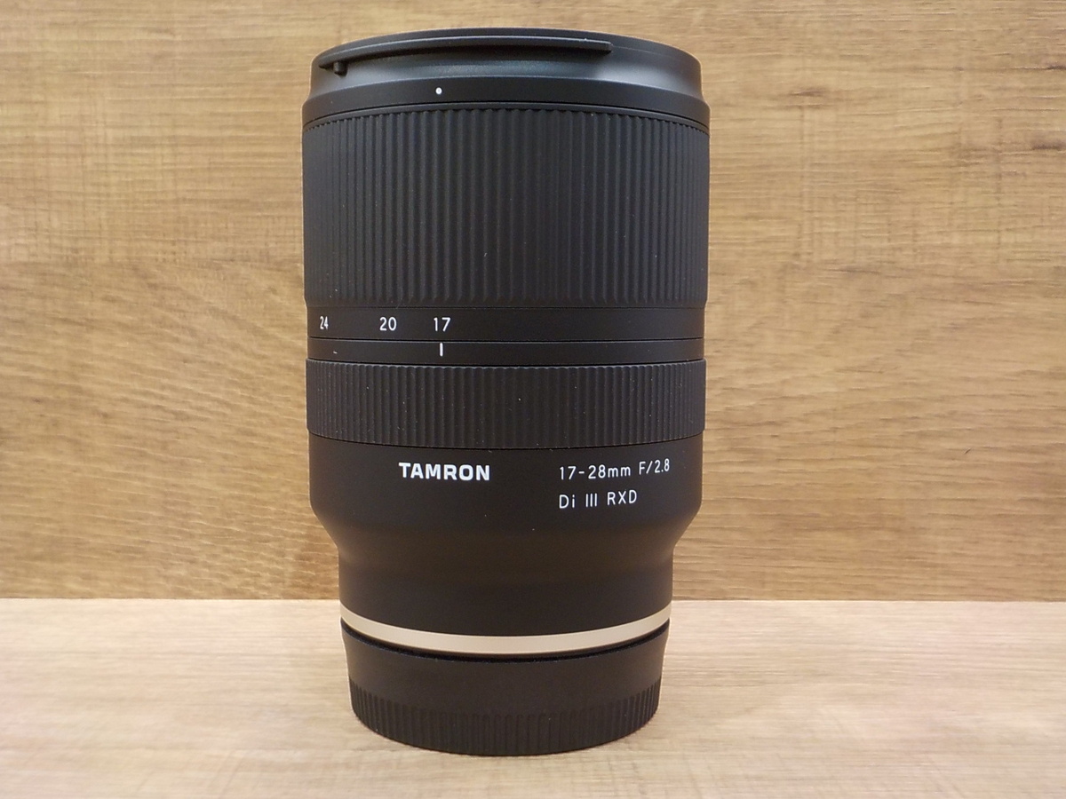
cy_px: 400
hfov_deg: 49.0
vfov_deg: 37.7
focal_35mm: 38
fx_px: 1170
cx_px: 533
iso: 180
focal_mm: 5.2
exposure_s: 1/30
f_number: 3.7
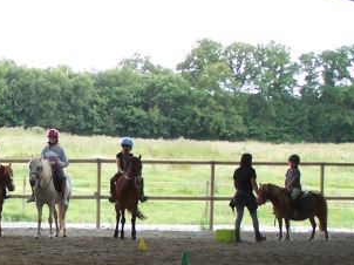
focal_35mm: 199
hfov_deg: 9.8
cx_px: -34
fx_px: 2033
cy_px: 232
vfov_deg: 7.4
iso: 140
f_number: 3.2
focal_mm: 12.4
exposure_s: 1/250
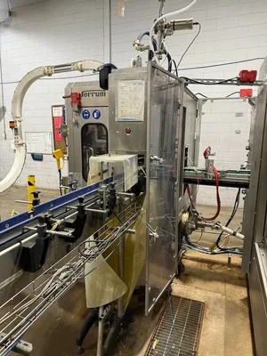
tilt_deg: -7.7
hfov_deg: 56.8
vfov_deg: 71.6
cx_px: 134
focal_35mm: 24
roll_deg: +0.6
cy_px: 178
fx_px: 247
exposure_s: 1/60
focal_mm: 6.76
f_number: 1.78
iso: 200
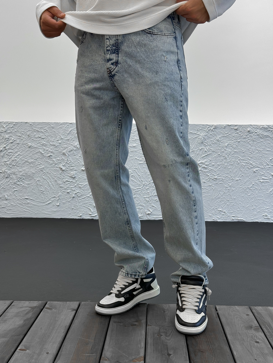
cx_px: 136
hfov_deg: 30.3
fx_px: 505
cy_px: 182
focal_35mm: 48
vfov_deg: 39.7
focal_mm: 6.86
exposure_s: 1/100
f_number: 1.8
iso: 64
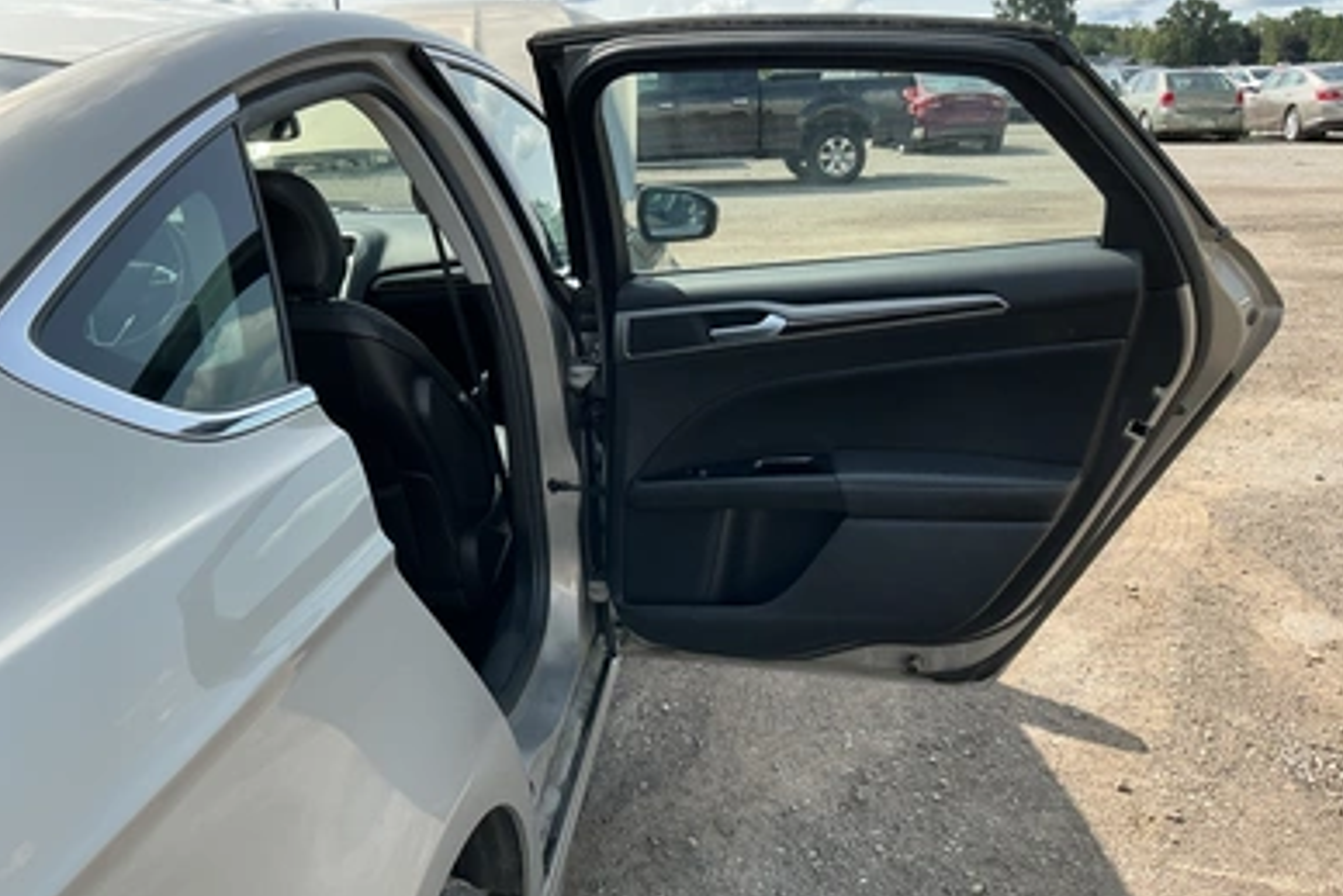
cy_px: 391
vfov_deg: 43.6
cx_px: 661
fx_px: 1120
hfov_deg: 61.9
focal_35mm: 30
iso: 25
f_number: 1.8
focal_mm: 3
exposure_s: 1/613
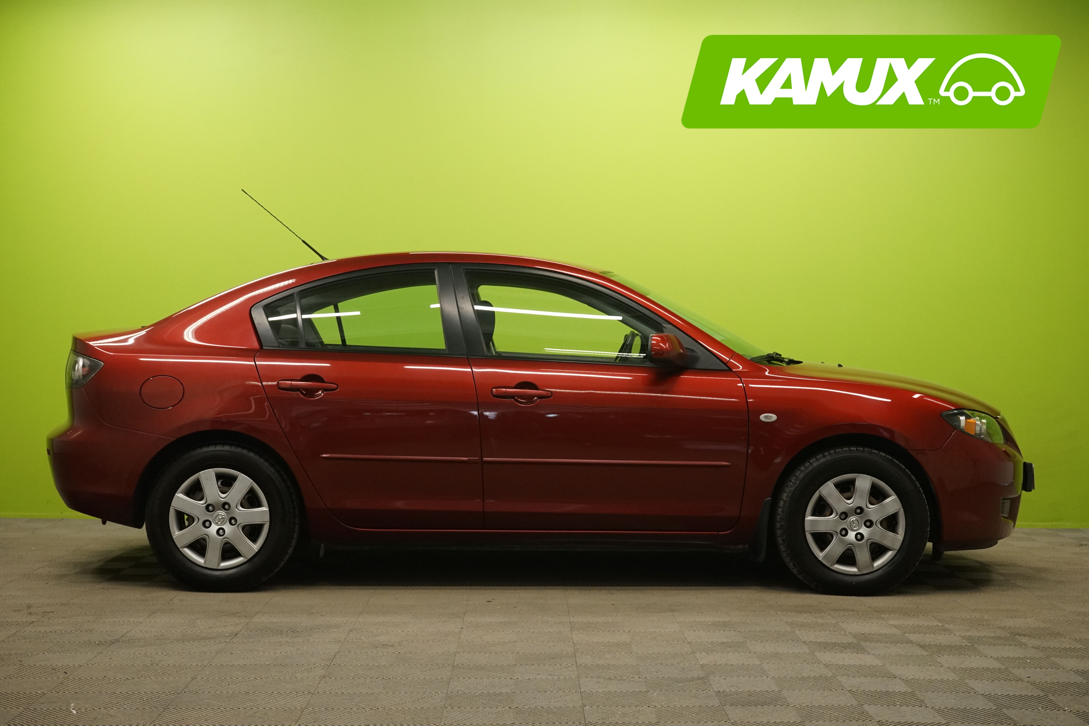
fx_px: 1543
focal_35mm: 51
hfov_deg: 38.9
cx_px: 544
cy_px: 363
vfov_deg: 26.5
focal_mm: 51
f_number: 9
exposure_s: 1/25
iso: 2000
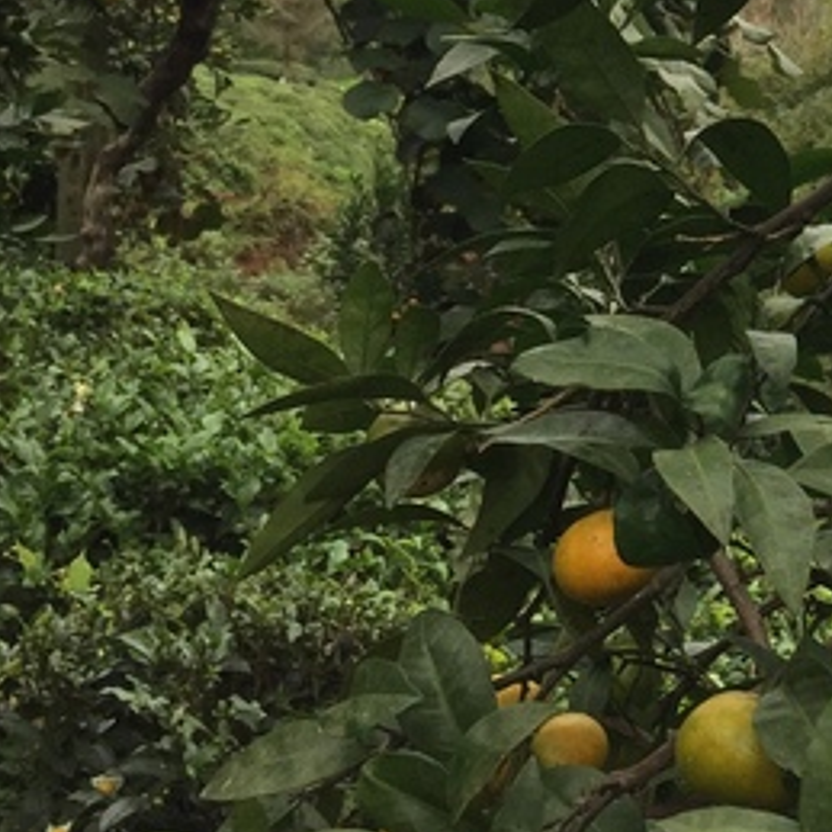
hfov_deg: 17.8
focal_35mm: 91
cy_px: -58
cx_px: 1086
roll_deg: -2.4
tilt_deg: -9.8
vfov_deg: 18.4
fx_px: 2475
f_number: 2.2
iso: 32
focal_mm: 4.15
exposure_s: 1/373
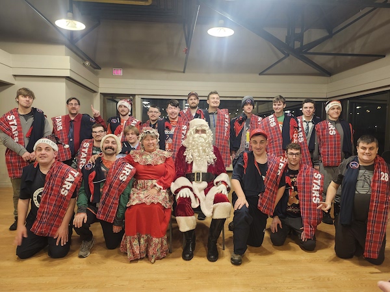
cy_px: 146
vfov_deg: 58.9
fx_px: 259
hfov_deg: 73.9
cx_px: 195
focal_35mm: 23
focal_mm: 5.54
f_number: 1.8
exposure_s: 1/60
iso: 500
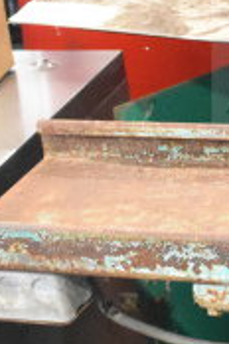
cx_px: 432
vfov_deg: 12.8
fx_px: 1507
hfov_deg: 8.3
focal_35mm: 158
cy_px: -25
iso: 6400
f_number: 5
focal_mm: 20
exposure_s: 1/100
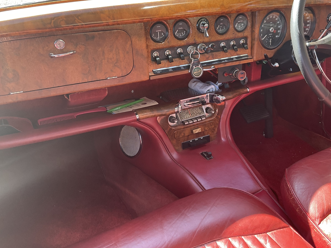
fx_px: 325
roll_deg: -0.8
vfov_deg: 41.7
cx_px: 181
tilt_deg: -23.3
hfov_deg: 53.9
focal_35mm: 34
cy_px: 104
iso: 50
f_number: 1.8
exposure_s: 1/122
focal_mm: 3
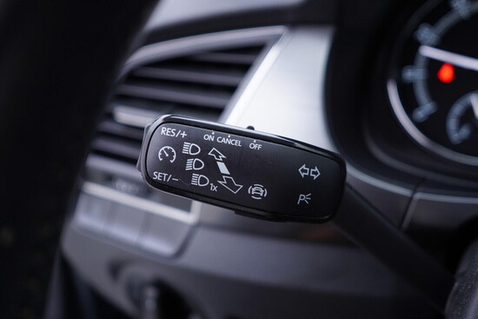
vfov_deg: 36.9
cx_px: 239
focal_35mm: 36
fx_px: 478
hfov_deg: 53.1
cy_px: 160
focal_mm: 24
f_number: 2.8
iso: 200
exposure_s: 1/40
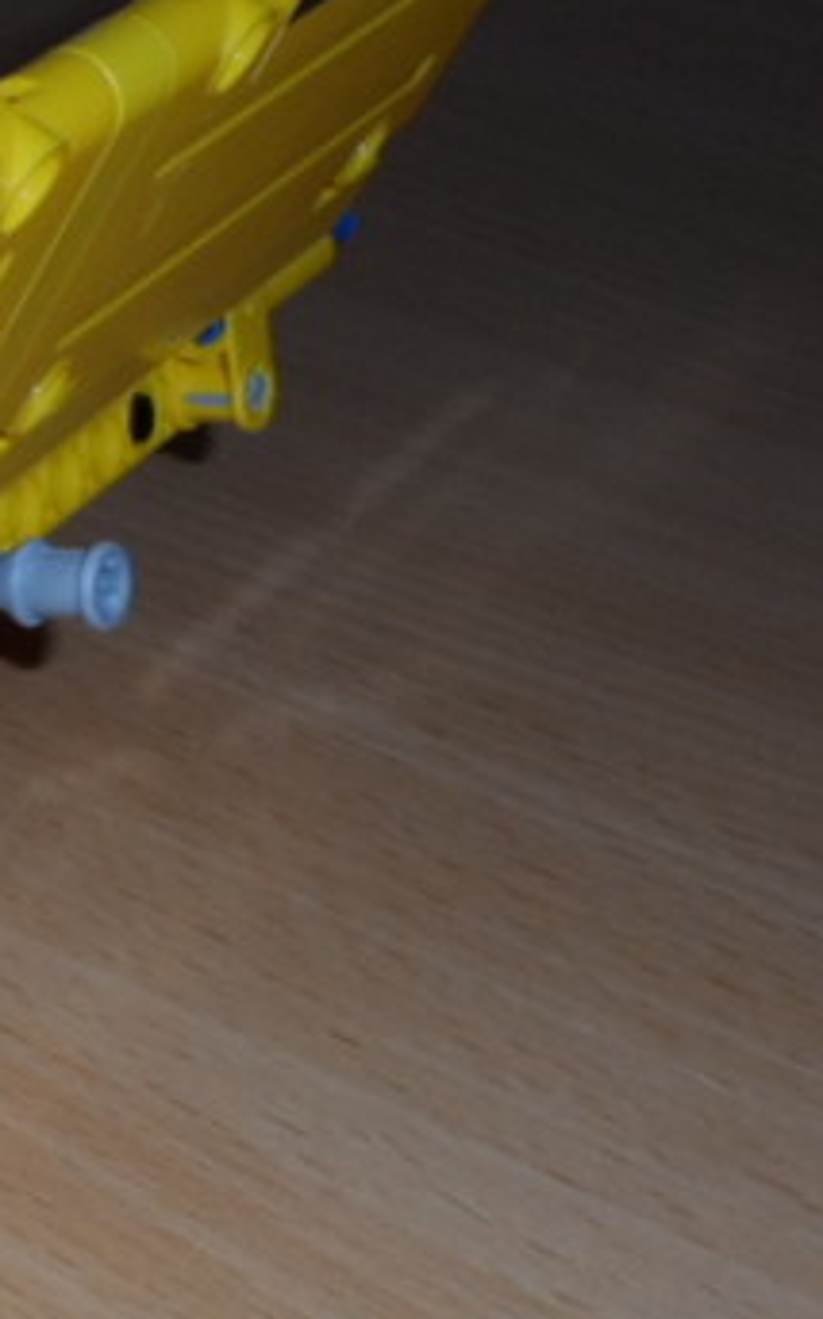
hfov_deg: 13.1
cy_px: 829
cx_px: -704
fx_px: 3198
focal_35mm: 89
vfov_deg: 23.2
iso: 100
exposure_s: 1/15
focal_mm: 5.3
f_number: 6.8
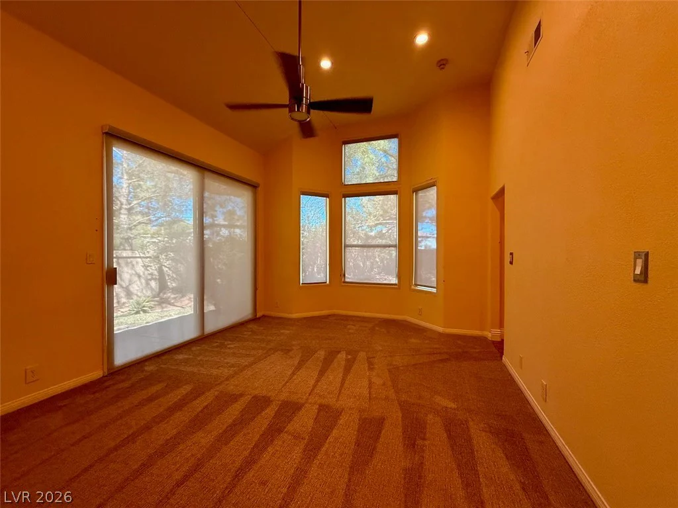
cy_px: 254
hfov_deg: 102.1
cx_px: 339
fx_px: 274
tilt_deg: -0.8
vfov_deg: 85.7
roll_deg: +0.1
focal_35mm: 14
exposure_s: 1/120
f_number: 2.2
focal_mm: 2.22
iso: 250
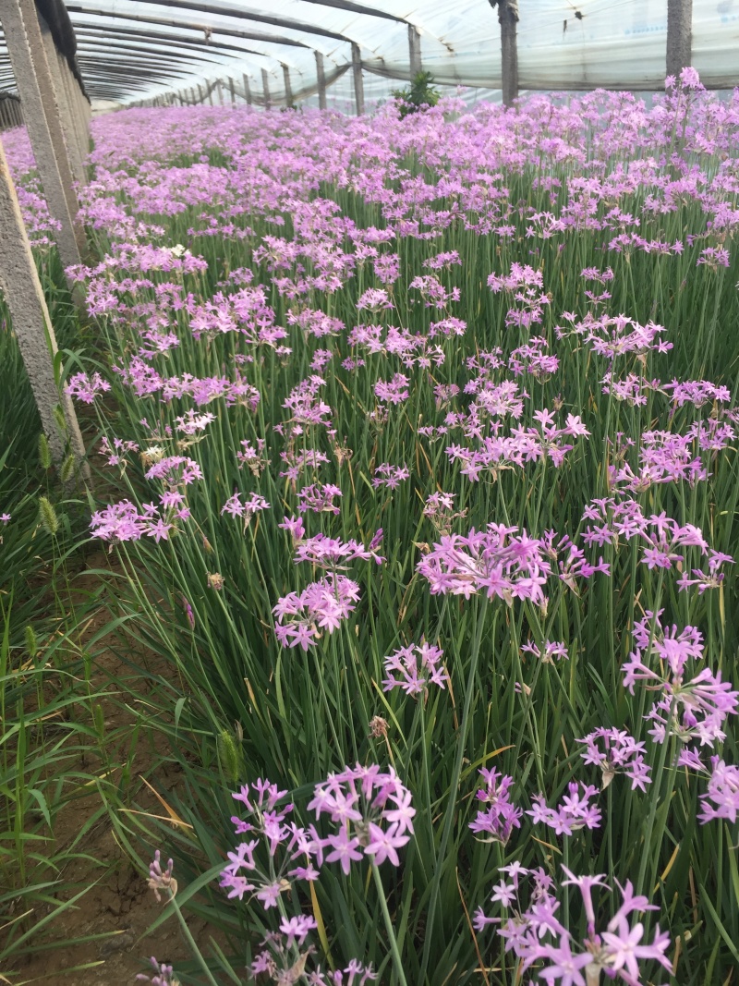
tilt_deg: -26.5
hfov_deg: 48.2
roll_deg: +7.0
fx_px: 826
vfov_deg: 61.7
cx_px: 370
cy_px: 493
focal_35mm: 29
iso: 32
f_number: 2.2
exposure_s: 1/257
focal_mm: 4.15
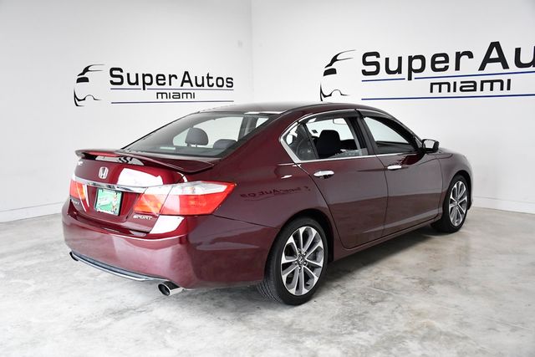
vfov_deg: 38.9
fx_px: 505
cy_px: 178
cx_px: 268
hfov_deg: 55.8
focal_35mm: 34
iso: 2500
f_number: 3.8
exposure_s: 1/1250
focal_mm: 23
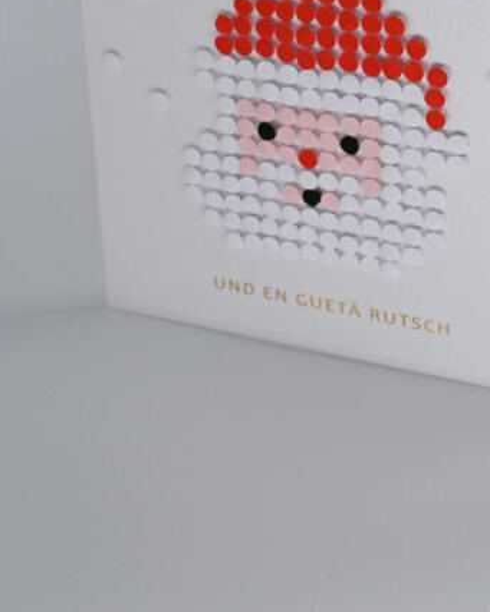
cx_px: 340
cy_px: 191
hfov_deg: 19.8
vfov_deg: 24.6
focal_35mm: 77
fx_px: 1395
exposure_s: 1/400
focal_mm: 28
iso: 100
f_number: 7.1
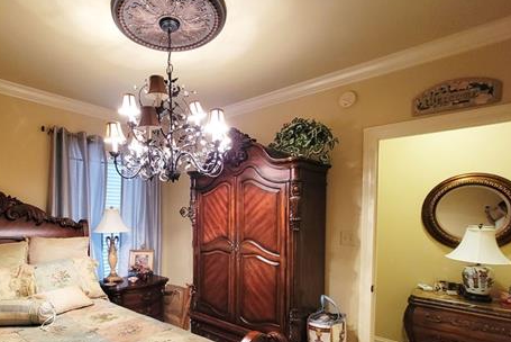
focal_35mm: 19
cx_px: 190
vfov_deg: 63.3
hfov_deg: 85.1
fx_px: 270
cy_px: 223
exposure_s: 1/30
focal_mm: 2.2
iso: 640
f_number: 2.2
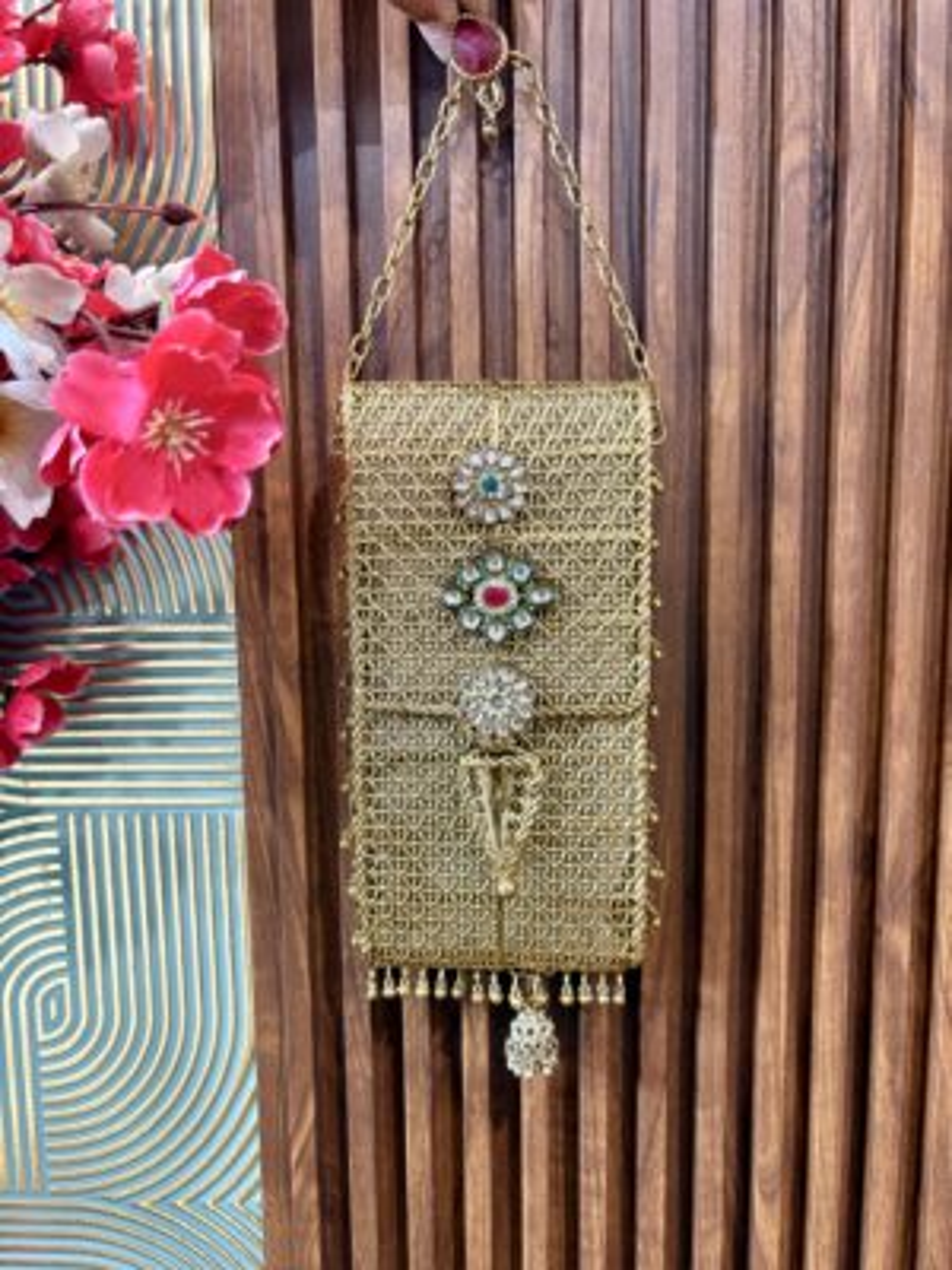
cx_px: 476
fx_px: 953
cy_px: 635
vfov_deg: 67.3
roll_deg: +0.3
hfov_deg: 53.1
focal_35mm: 26
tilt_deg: -7.0
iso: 400
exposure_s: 1/33
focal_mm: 5.96
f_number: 1.6
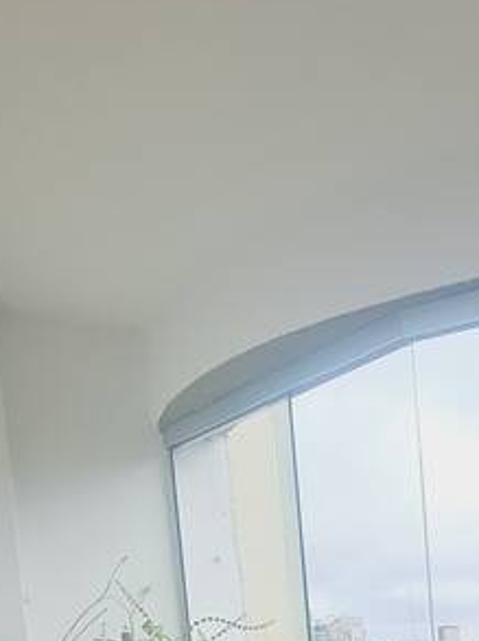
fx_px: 888
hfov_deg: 23.6
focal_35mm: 48
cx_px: 731
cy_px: 801
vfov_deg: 31.9
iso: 50
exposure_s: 1/990
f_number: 2.2
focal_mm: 2.2
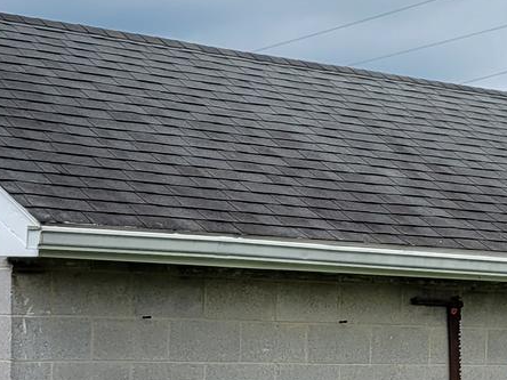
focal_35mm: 120
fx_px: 1758
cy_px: 431
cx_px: 409
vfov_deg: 12.1
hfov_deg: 16.3
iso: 40
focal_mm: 5.4
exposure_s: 1/919
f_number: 1.8
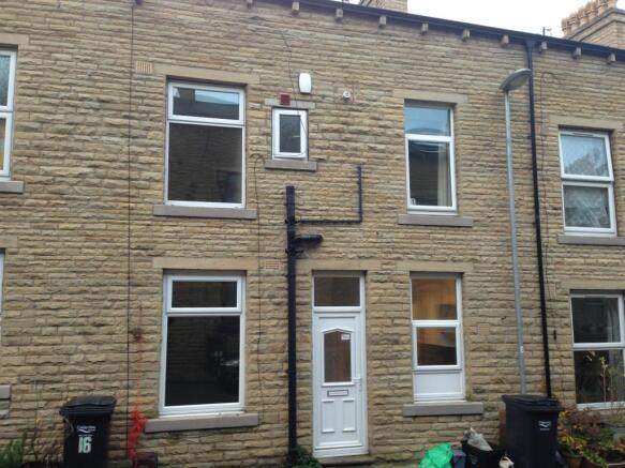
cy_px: 234
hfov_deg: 55.4
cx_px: 312
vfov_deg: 42.9
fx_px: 596
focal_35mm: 33
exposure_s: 1/20
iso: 50
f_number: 2.4
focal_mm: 4.13
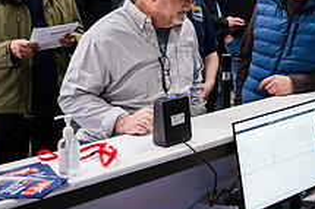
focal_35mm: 72
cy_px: -10
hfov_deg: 26.2
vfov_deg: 18.3
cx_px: 337
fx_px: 630
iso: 3200
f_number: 3.2
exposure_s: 1/200
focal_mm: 26.5
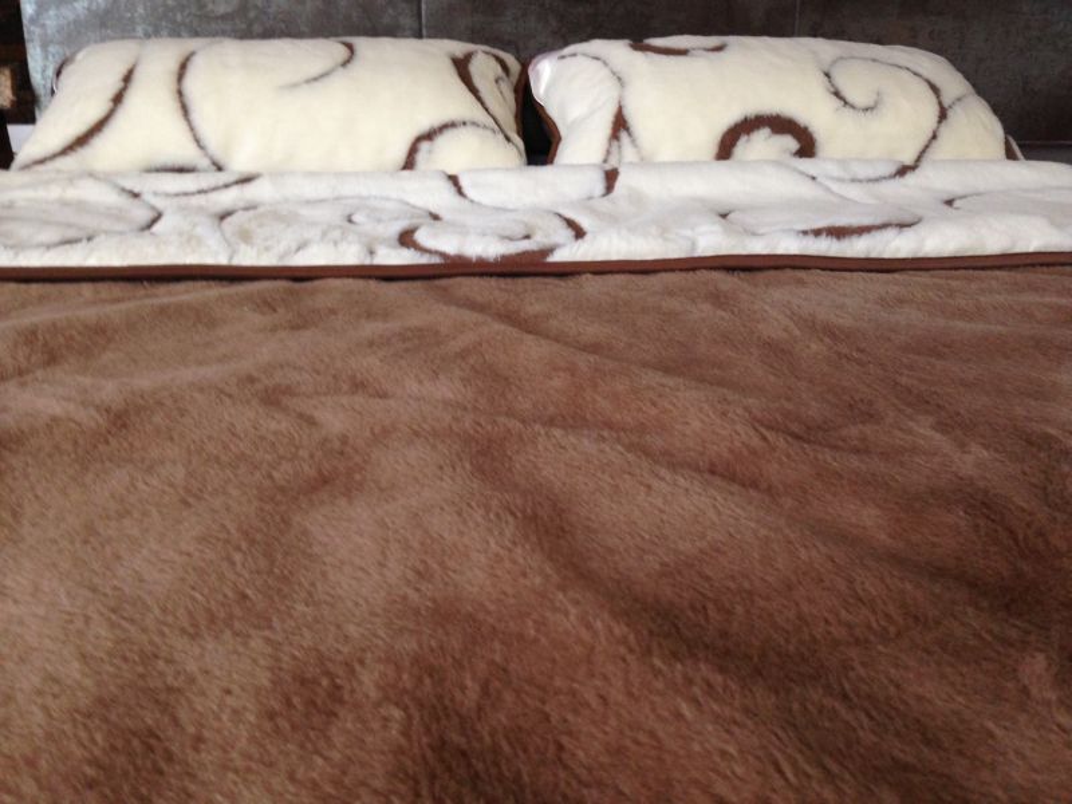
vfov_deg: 42.9
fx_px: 1022
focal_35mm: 33
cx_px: 536
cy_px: 402
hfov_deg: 55.4
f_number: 2.4
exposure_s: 1/20
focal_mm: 4.13
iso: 160
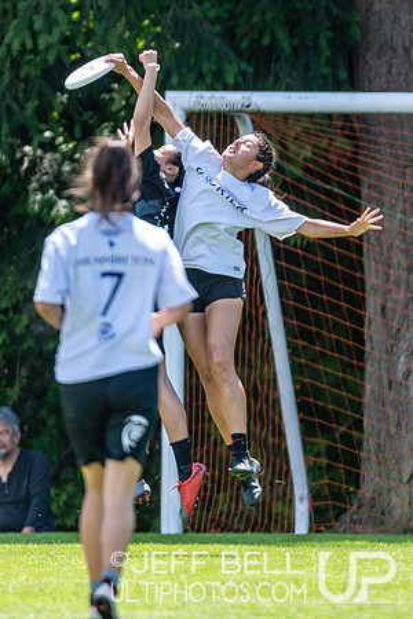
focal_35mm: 1102
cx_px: 286
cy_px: 240
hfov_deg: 1.2
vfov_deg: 1.9
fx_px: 18961
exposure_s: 1/1600
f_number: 4
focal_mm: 400
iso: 560
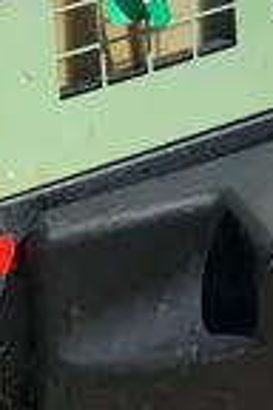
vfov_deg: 14.0
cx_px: 481
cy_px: -186
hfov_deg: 9.5
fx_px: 1570
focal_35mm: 138
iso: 25
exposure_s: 1/2755
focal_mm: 4.25
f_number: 1.8
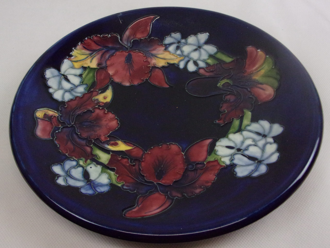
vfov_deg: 49.8
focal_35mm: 28
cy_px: 124
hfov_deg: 63.4
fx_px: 267
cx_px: 165
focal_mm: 5.1
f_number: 3.9
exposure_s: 1/125
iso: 478
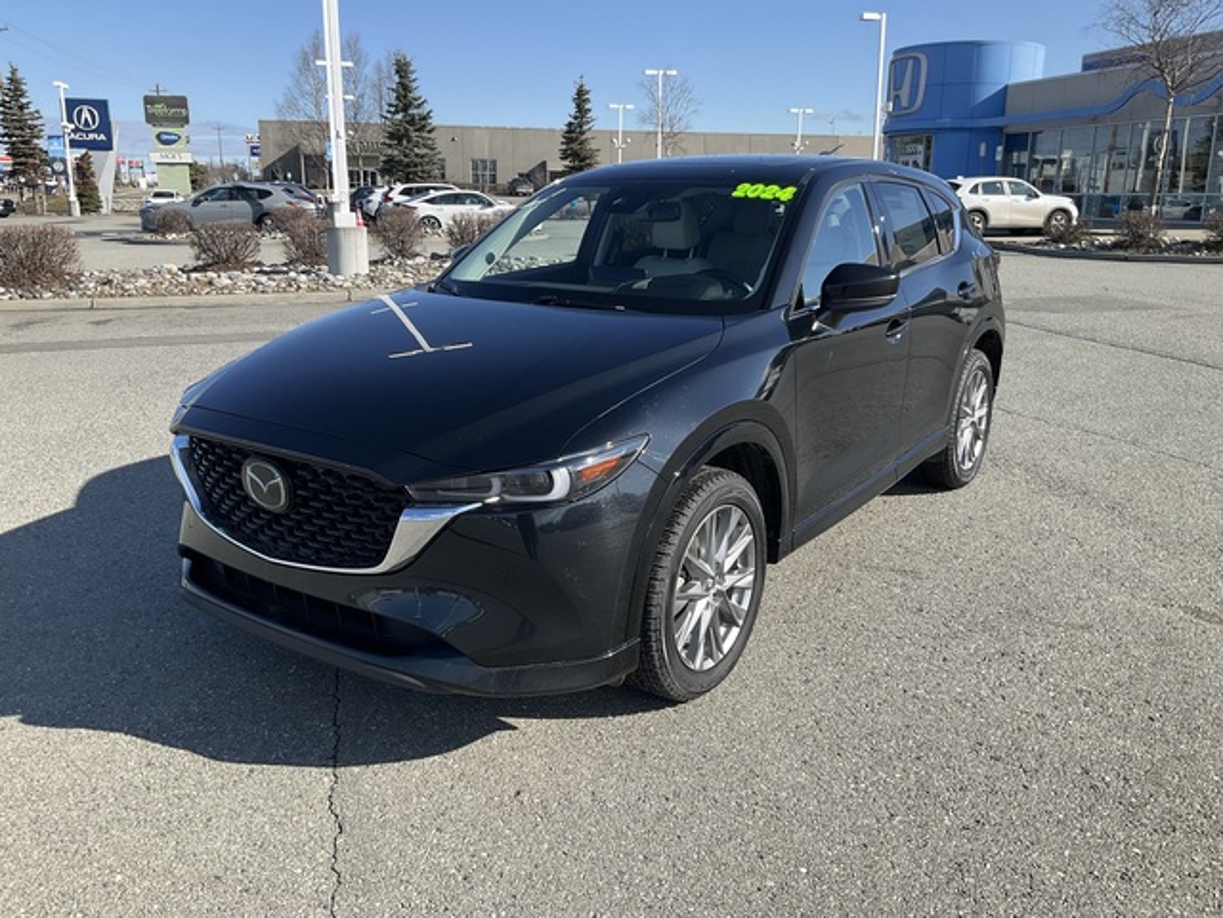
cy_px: 459
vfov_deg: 48.2
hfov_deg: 61.7
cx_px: 612
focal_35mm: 29
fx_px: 1025
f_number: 1.8
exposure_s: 1/1144
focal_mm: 3
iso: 25
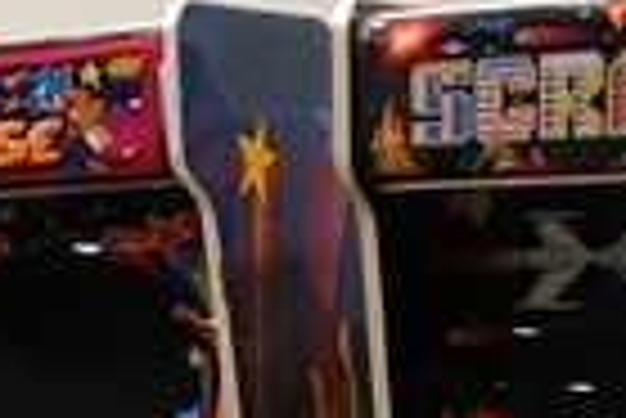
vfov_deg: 14.3
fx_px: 1514
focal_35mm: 87
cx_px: 9
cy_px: 706
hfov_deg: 22.5
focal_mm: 3.98
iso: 250
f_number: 1.8
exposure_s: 1/24
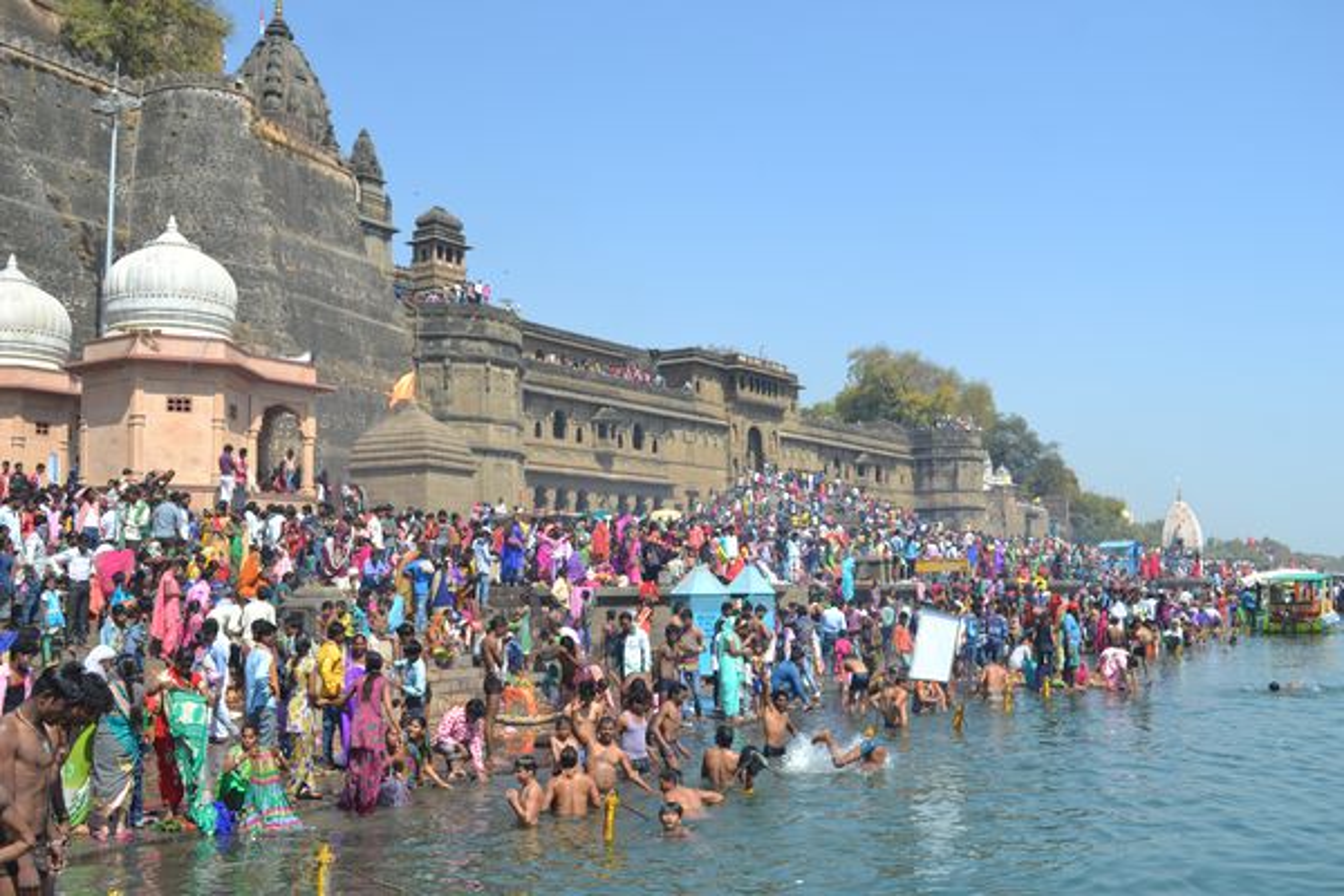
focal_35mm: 36
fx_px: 1344
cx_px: 672
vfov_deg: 36.9
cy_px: 448
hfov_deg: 53.1
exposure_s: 1/250
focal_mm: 24
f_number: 8
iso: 100
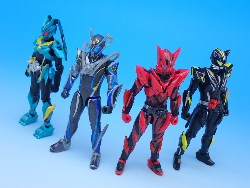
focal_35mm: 62
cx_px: 125
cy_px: 94
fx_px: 448
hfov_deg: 31.2
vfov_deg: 23.7
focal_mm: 11.09
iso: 100
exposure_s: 1/30
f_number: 3.6
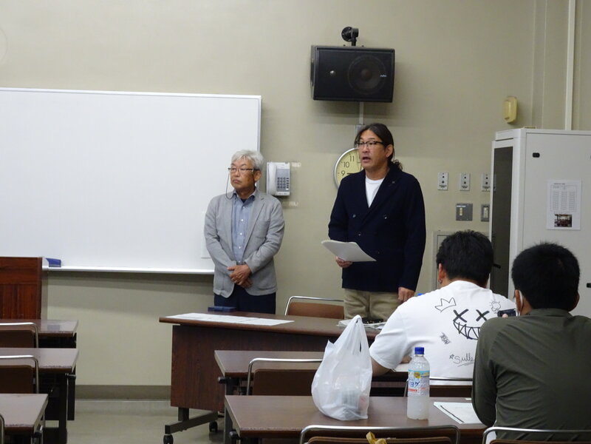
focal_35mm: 75
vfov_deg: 19.6
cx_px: 296
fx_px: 1280
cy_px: 222
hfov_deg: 26.0
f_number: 5
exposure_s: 1/80
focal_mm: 12.87
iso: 800
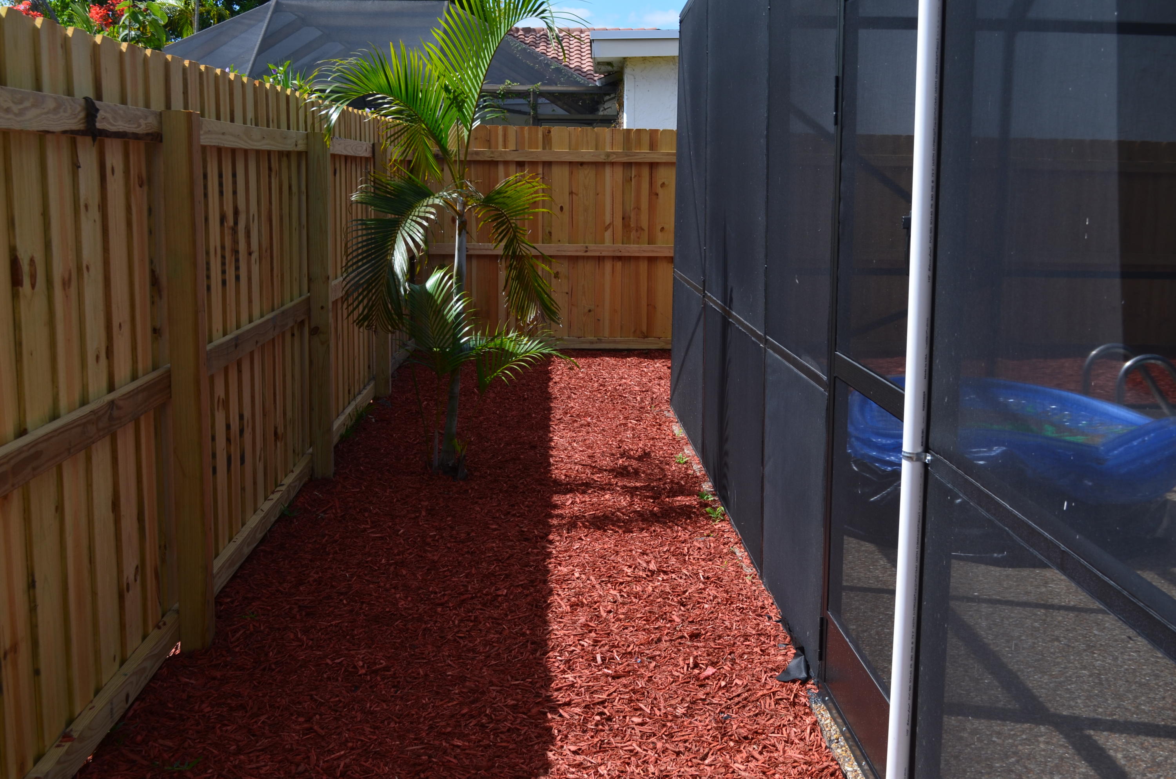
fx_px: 1369
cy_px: 390
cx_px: 588
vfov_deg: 31.8
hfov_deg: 46.5
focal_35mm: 42
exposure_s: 1/250
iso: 140
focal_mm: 28
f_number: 8
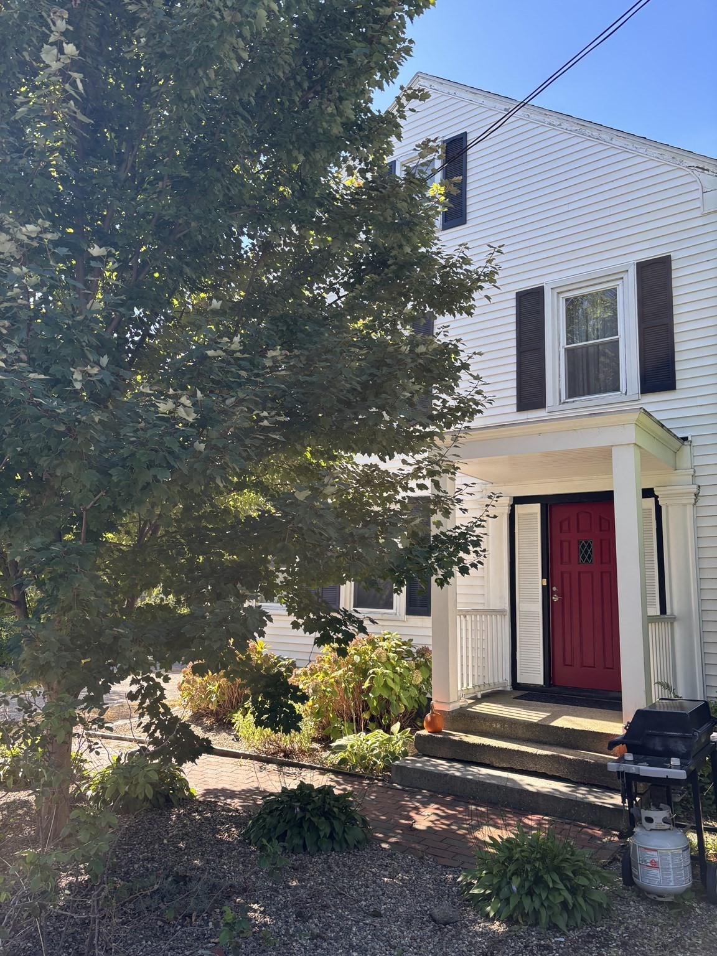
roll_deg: -0.4
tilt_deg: +8.3
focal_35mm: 26
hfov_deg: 53.1
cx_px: 358
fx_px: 718
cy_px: 478
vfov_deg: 67.3
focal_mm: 5.96
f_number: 1.6
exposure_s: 1/634
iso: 50
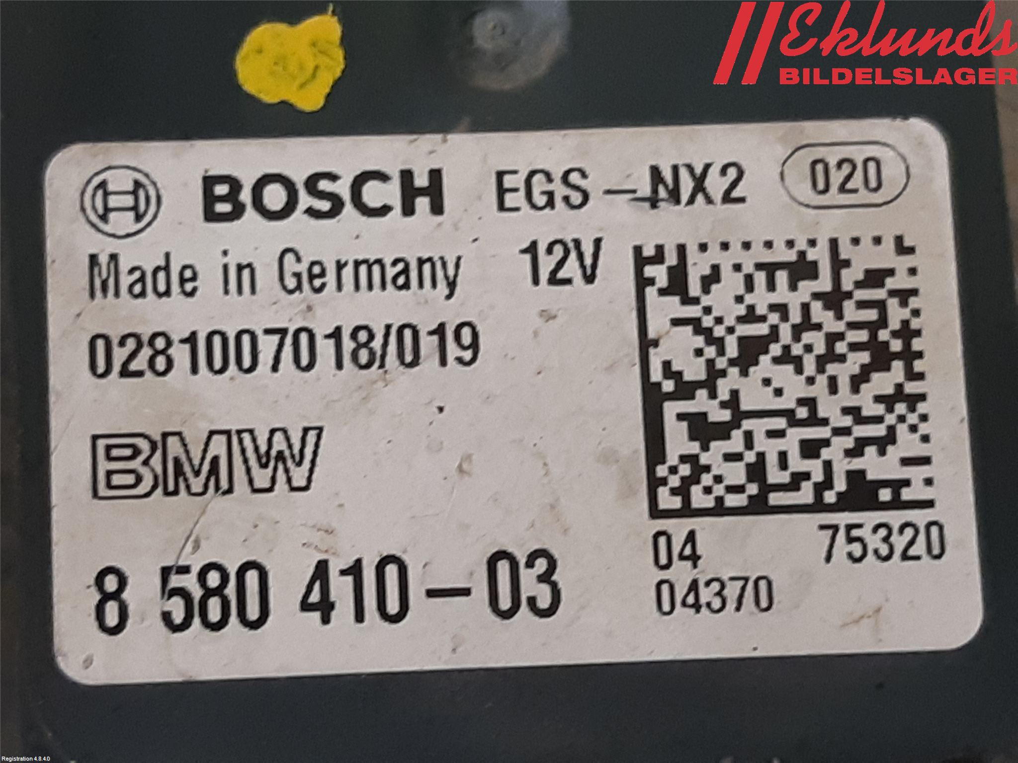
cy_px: 382
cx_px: 509
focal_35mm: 26
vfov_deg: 53.1
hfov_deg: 67.3
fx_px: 765
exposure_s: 1/50
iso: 160
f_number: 1.7
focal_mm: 3.93
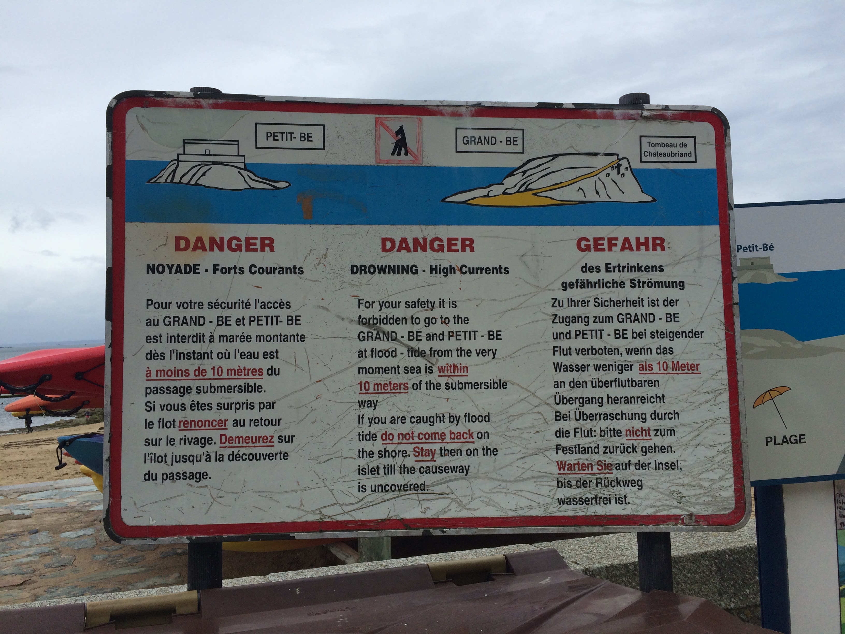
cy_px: 317
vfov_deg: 48.2
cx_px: 422
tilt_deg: +1.4
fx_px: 708
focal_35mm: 29
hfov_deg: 61.7
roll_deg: +1.9
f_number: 2.2
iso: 32
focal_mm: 4.15
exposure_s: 1/1325
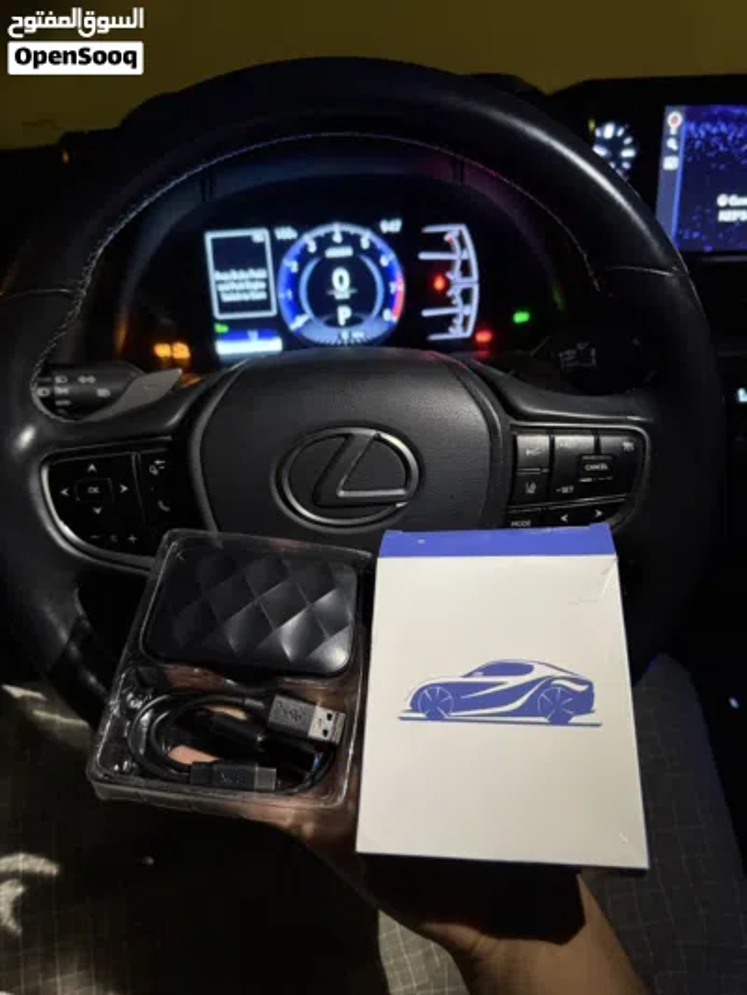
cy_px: 498
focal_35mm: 24
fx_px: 690
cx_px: 374
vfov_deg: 71.6
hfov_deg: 56.8
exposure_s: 1/33
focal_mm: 6.76
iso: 640
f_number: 1.78
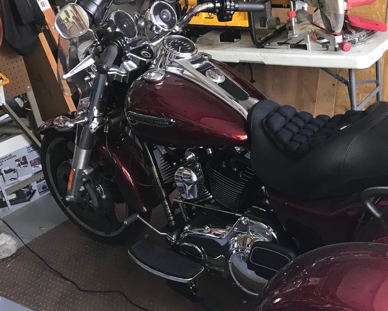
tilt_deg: -28.5
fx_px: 563
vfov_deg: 30.7
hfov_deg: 36.7
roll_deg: +6.3
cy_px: 197
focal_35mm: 49
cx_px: 312
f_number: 1.8
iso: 32
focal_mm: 3.99
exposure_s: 1/30
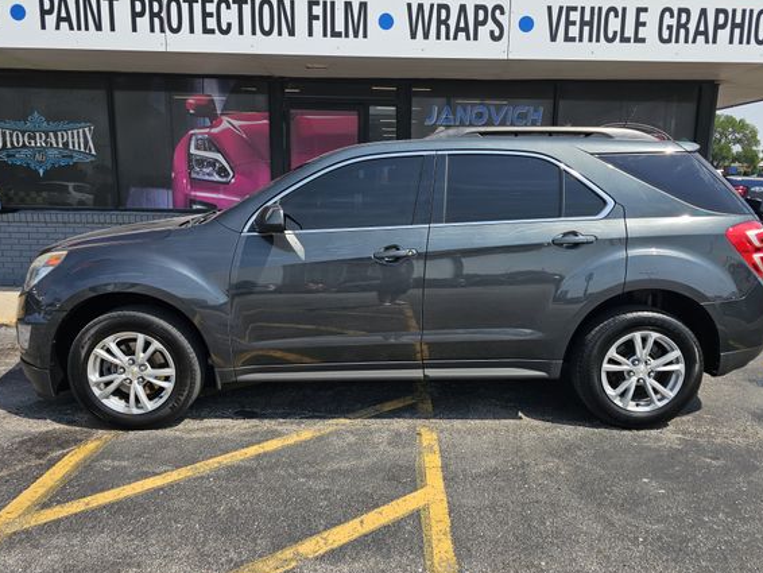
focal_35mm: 26
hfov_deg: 67.2
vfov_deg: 53.1
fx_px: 573
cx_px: 413
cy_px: 267
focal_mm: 6.3
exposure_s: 1/641
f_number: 1.7
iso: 10
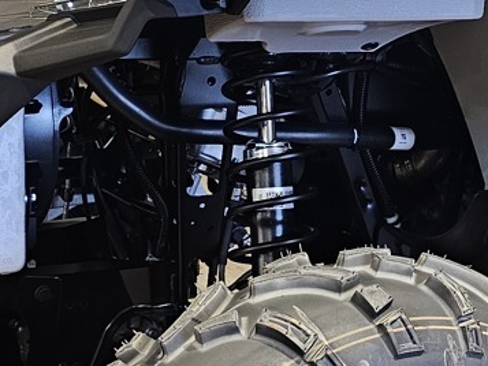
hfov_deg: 18.6
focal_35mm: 103
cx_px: 474
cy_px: 220
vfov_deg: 14.4
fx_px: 1453
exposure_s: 1/60
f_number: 1.7
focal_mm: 6.3
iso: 640
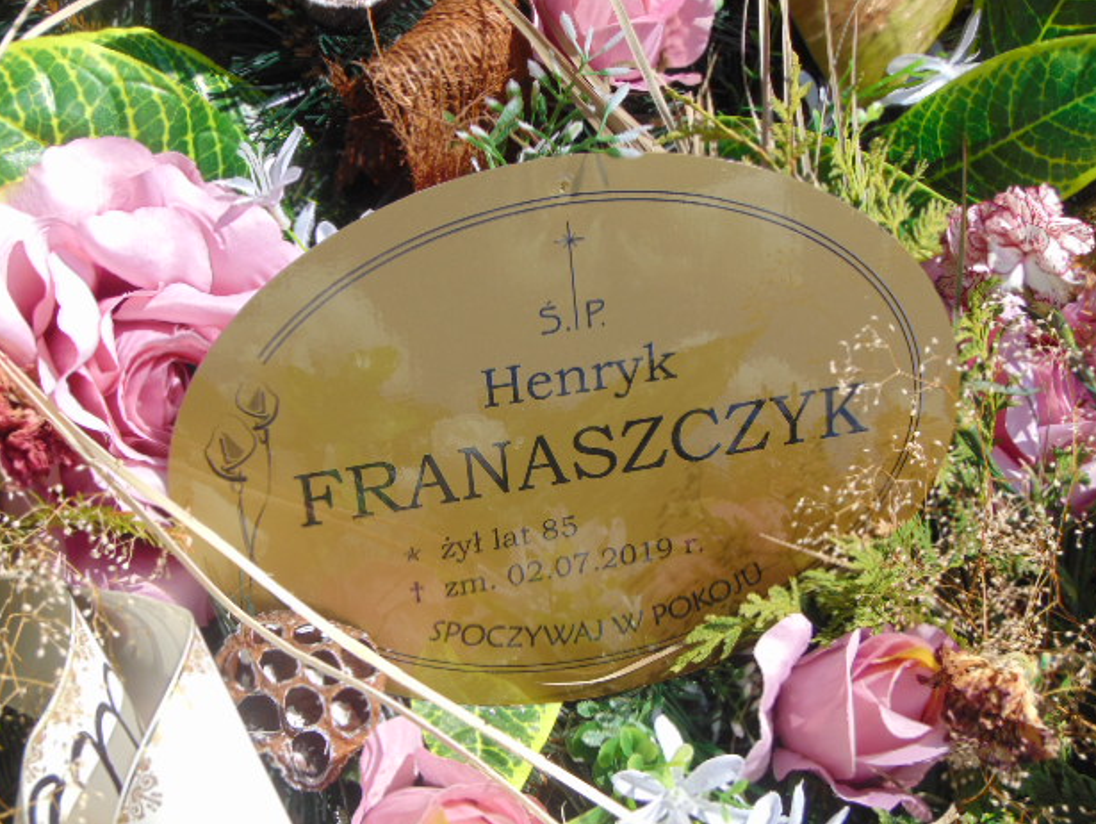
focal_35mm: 52
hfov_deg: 36.8
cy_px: 424
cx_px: 551
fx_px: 1647
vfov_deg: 28.1
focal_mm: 9
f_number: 9
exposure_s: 1/200
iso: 80
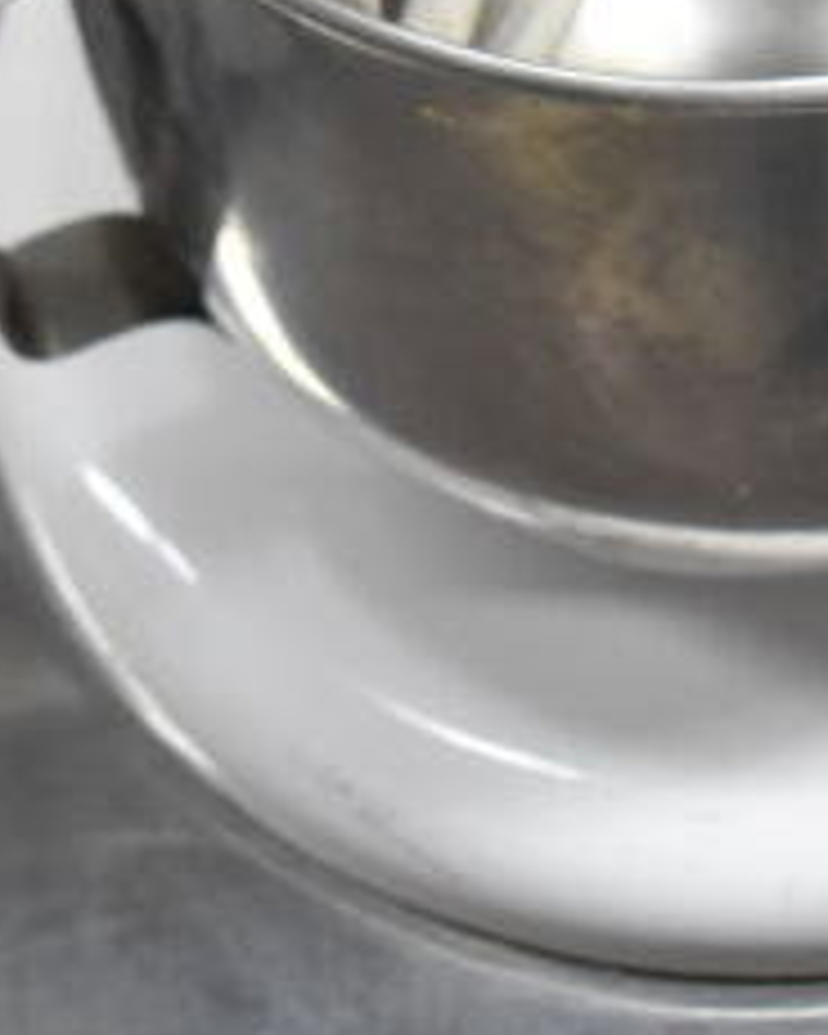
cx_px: 688
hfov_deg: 11.0
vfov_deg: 12.4
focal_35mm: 140
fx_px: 4284
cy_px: -922
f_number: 4.5
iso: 1600
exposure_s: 1/80
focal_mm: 25
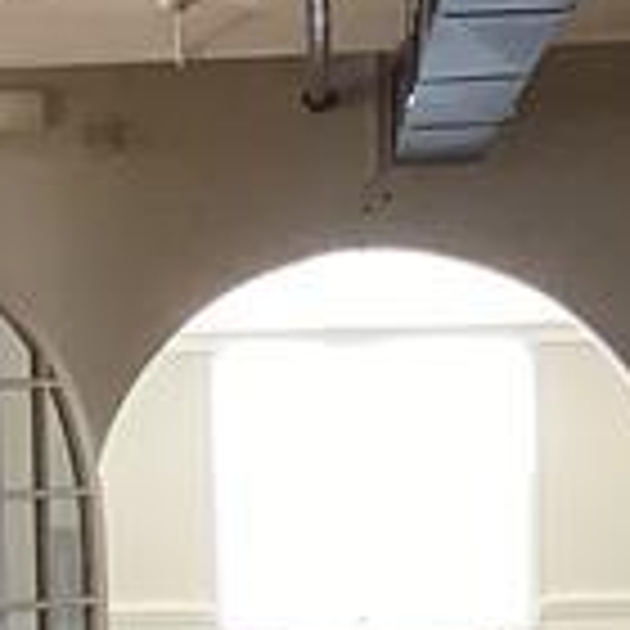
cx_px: -396
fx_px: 4118
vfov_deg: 8.7
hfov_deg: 8.5
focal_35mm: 200
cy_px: 616
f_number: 2.4
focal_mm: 3.3
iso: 250
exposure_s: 1/60
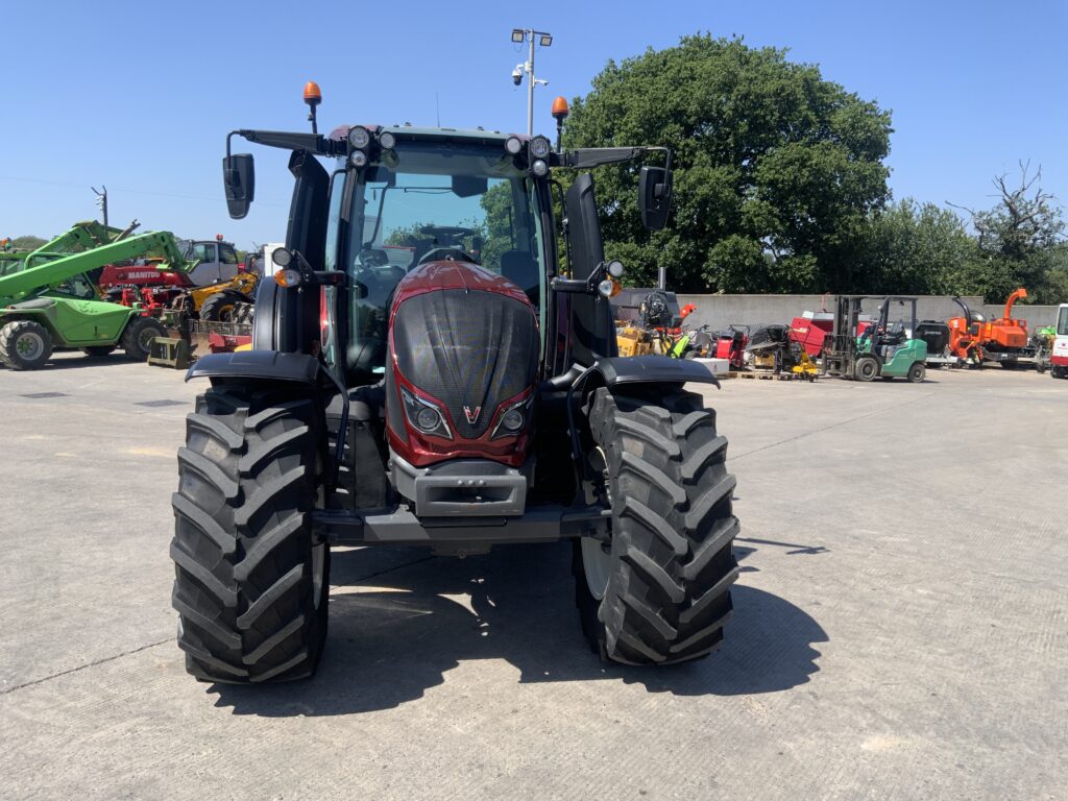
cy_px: 400
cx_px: 534
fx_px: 895
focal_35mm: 29
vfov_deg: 48.2
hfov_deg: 61.7
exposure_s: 1/1250
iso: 16
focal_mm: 3
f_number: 1.8
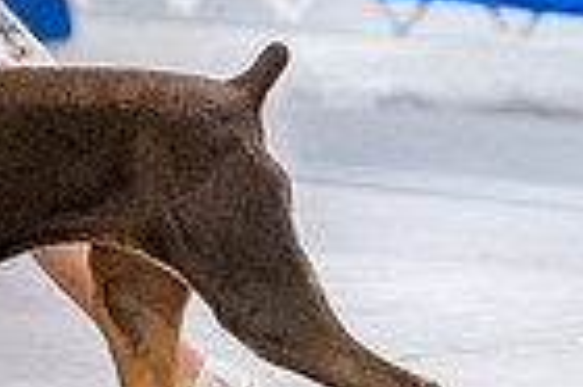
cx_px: -296
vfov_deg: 2.3
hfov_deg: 3.4
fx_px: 9786
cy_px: -69
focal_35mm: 605
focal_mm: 146
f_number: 2.8
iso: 6400
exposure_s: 1/320
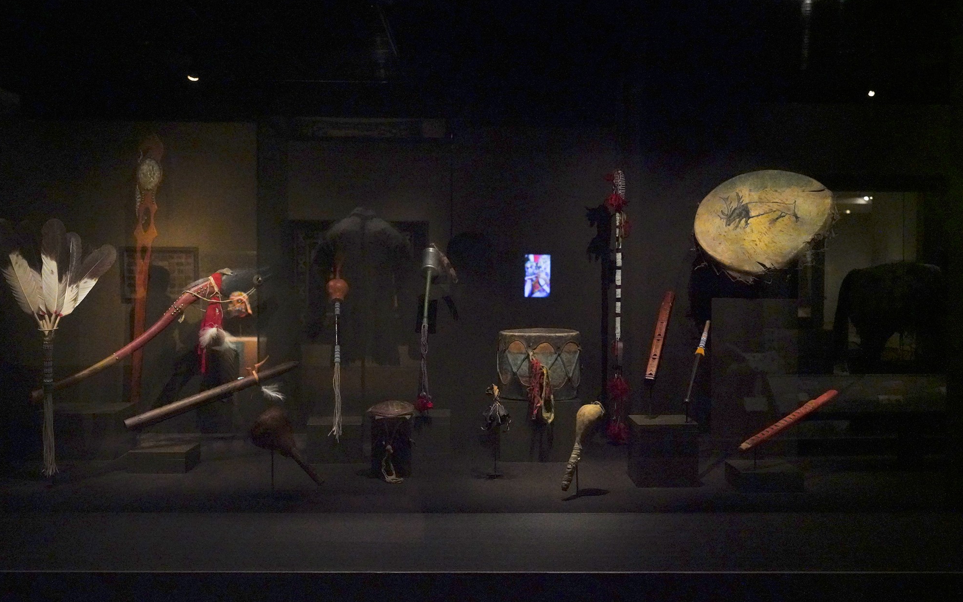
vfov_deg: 32.8
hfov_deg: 50.4
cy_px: 289
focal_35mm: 39
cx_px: 479
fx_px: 1023
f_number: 5.6
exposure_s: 1/100
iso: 16000
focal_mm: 38
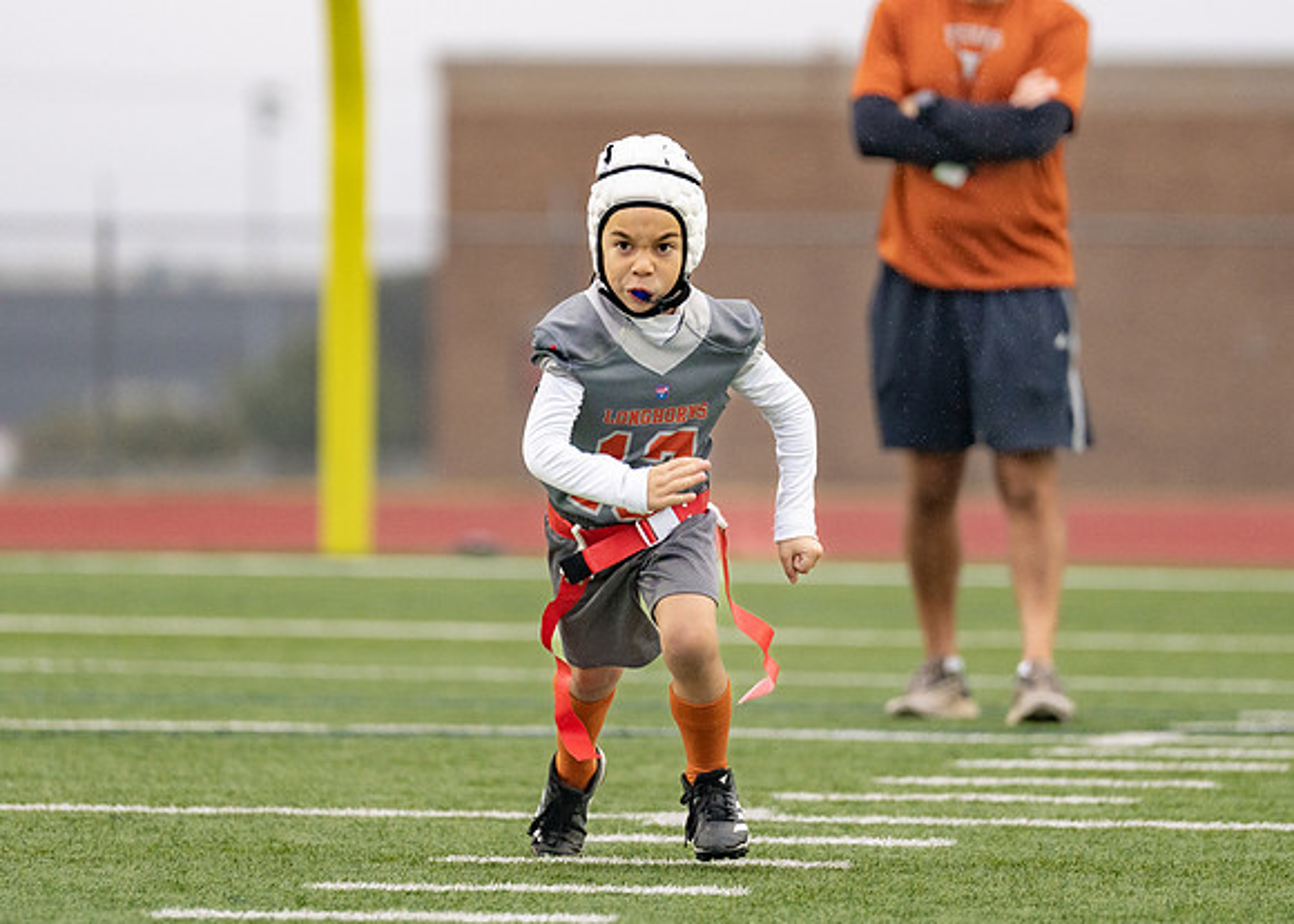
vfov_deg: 4.3
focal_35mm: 335
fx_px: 12314
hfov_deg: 6.0
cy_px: 288
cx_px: 623
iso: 1000
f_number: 2.8
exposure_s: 1/1250
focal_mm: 200
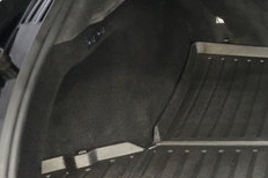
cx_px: 337
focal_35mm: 69
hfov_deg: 25.6
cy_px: 97
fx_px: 513
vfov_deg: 19.7
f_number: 2.8
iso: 12800
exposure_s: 1/160
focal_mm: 25
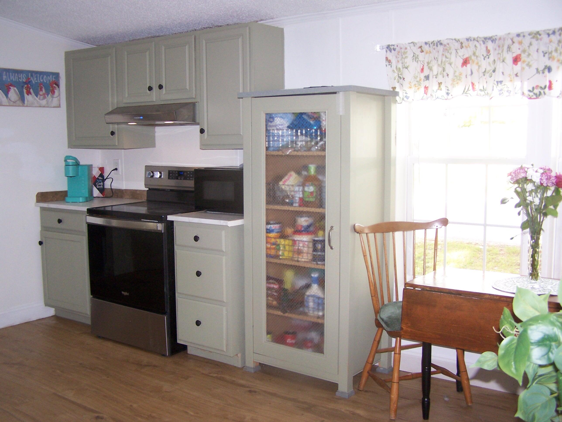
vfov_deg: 37.7
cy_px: 211
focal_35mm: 38
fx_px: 617
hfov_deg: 49.0
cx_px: 281
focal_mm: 6.3
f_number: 2.8
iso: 140
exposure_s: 1/60
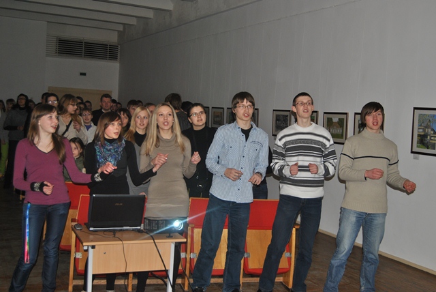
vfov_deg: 32.0
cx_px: 218
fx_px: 509
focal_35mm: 42
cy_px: 146
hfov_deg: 46.4
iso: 200
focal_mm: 28
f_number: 4
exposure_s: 1/60
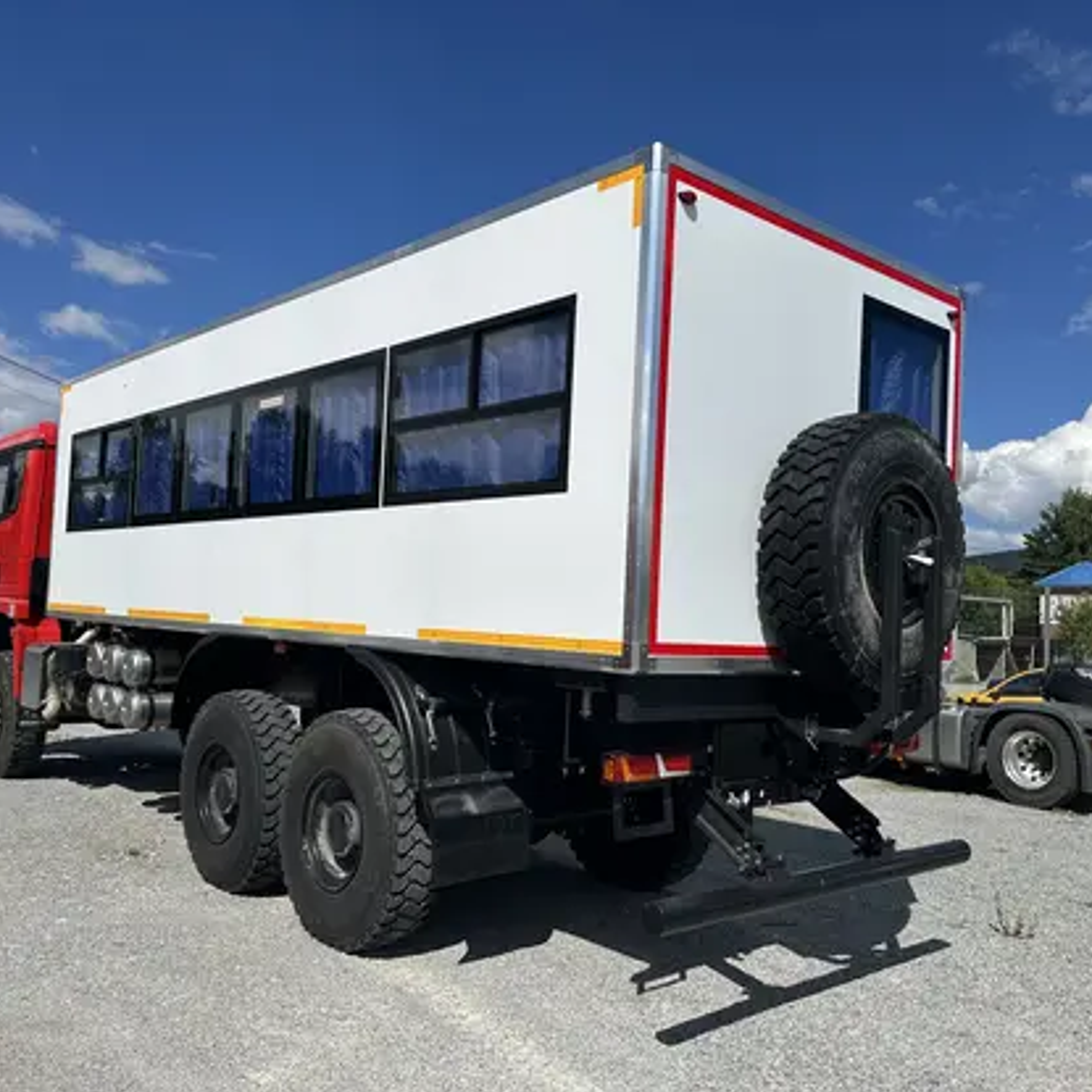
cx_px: 555
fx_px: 1035
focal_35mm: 29
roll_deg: -2.9
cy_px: 558
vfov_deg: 55.6
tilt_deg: +6.5
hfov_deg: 55.6
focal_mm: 6.86
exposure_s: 1/9709
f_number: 1.78
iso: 80
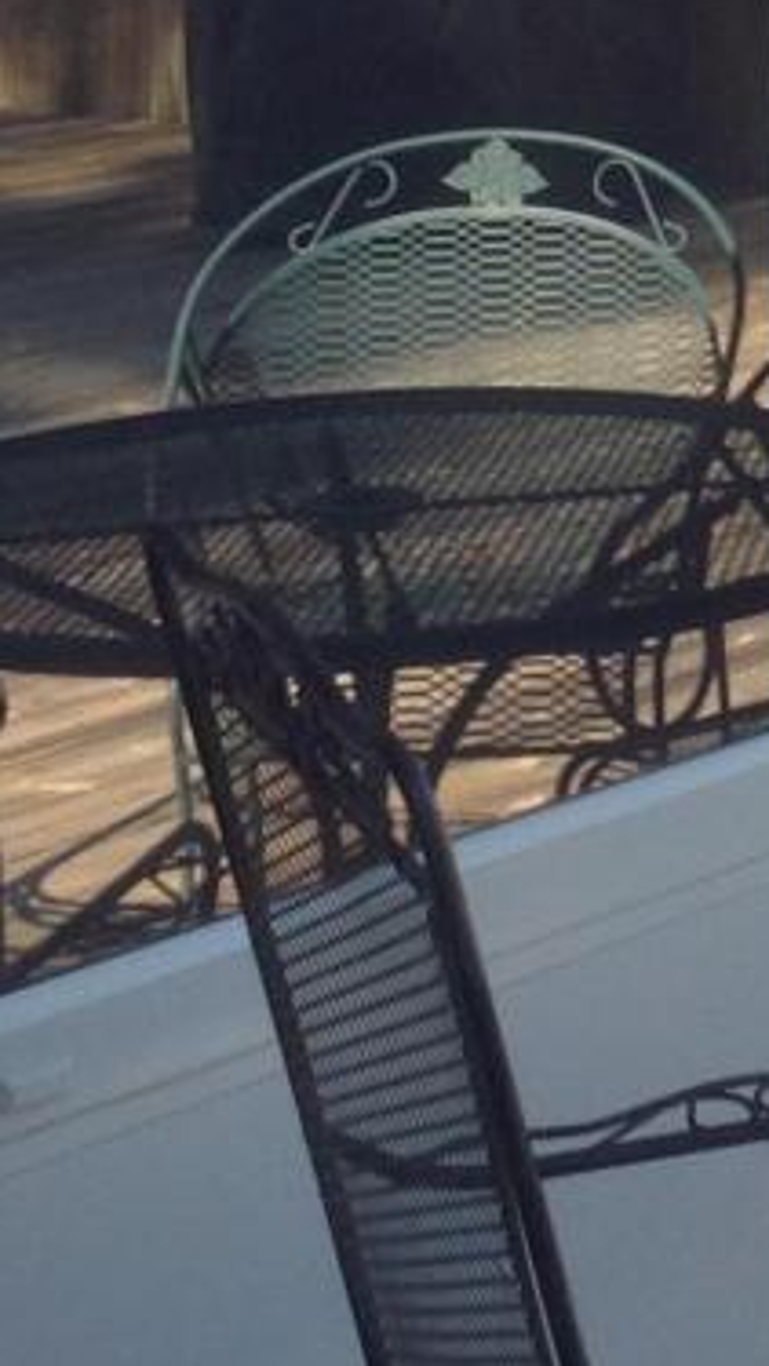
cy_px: -24
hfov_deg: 8.6
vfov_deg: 15.2
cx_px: 1035
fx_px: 5038
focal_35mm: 139
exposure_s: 1/234
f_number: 2.4
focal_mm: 4.28
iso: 50
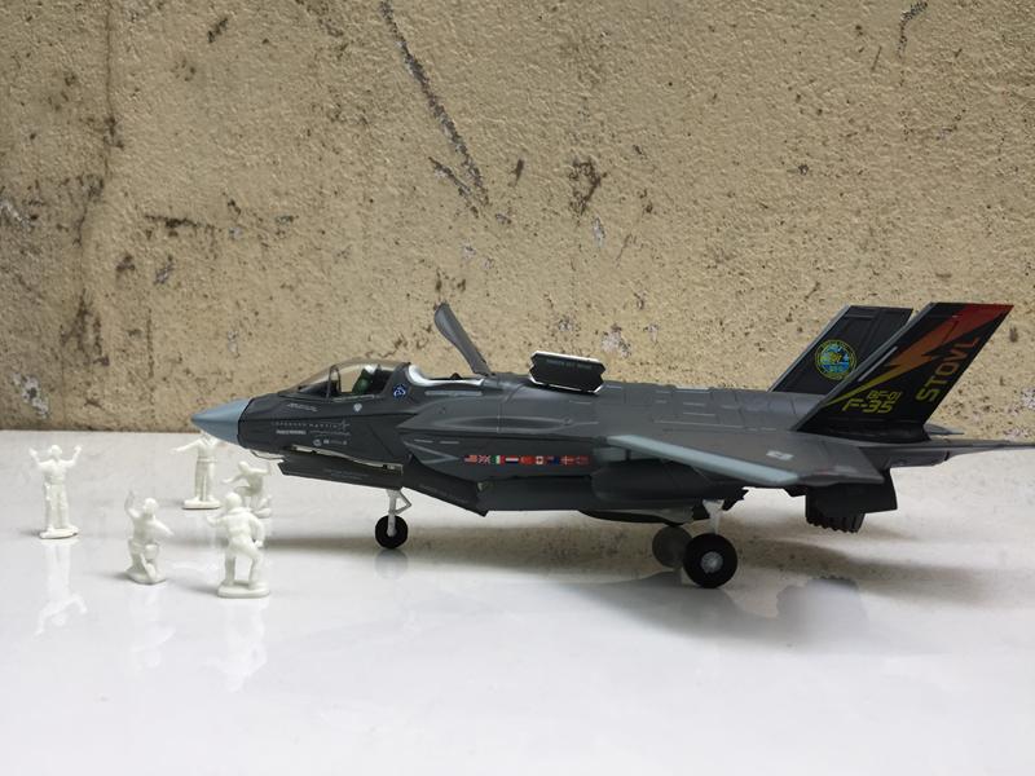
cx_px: 518
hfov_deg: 61.7
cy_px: 388
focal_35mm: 29
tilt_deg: -5.9
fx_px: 867
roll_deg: -2.1
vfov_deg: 48.2
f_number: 2.2
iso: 32
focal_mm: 4.15
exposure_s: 1/122
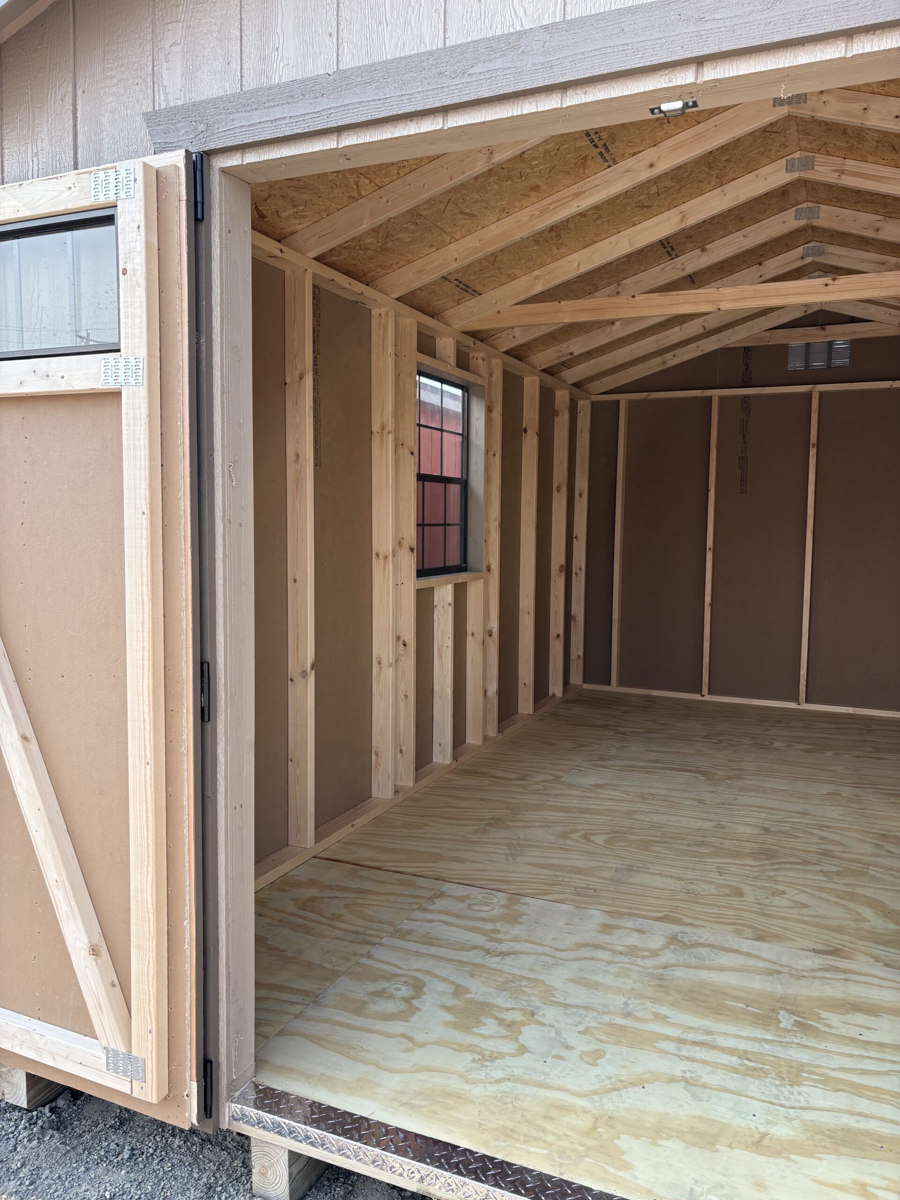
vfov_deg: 67.3
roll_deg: +0.5
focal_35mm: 26
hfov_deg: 53.1
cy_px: 600
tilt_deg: -7.4
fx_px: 901
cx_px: 450
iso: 50
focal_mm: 5.96
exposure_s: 1/503
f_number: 1.6
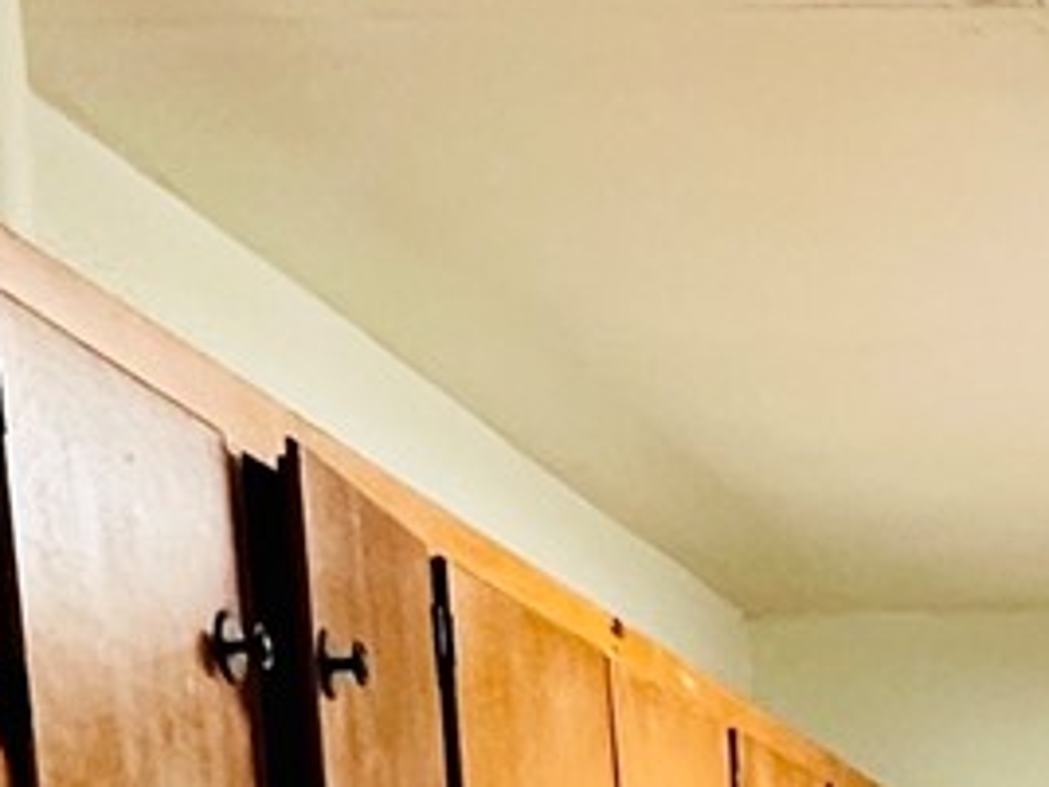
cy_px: 1762
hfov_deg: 16.6
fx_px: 3243
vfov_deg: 11.8
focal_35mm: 107
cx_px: 1601
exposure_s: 1/60
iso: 250
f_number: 2.2
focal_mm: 2.22
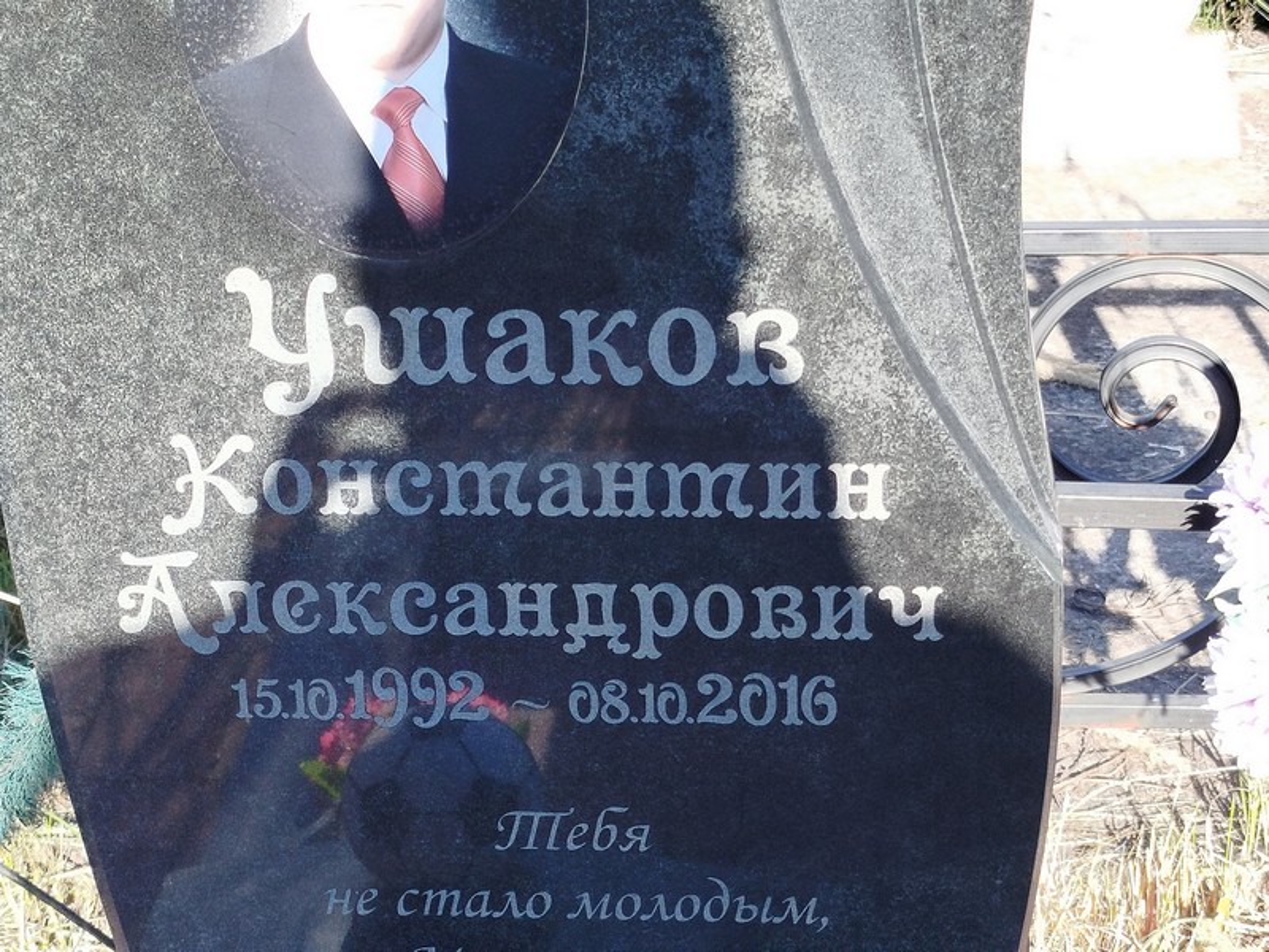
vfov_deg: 45.4
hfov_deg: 58.4
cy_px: 476
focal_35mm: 31
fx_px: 1136
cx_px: 634
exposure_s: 1/141
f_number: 1.7
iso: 50
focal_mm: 5.31
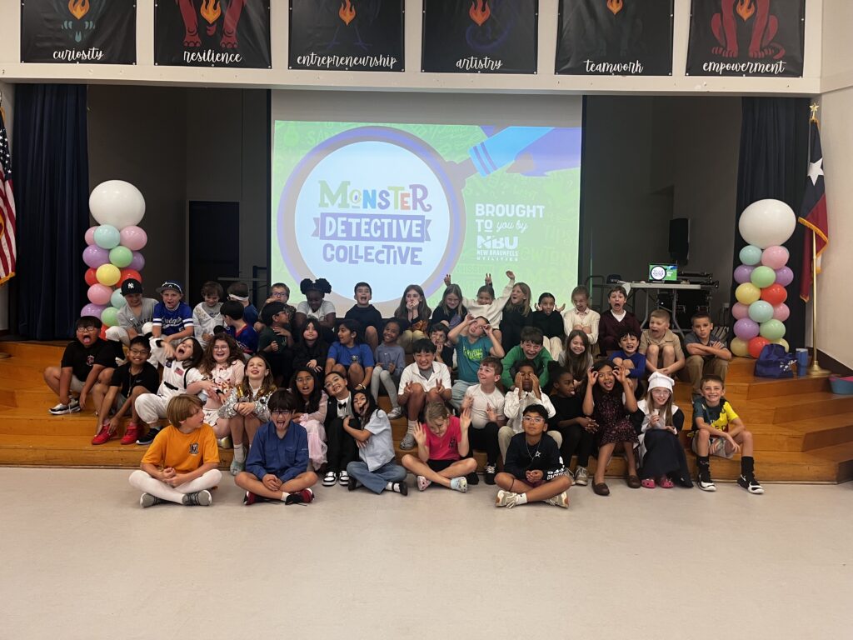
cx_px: 426
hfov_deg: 67.3
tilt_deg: -3.9
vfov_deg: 53.1
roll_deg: -1.3
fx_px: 641
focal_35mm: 26
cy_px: 320
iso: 100
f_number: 1.6
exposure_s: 1/60
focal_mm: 5.1
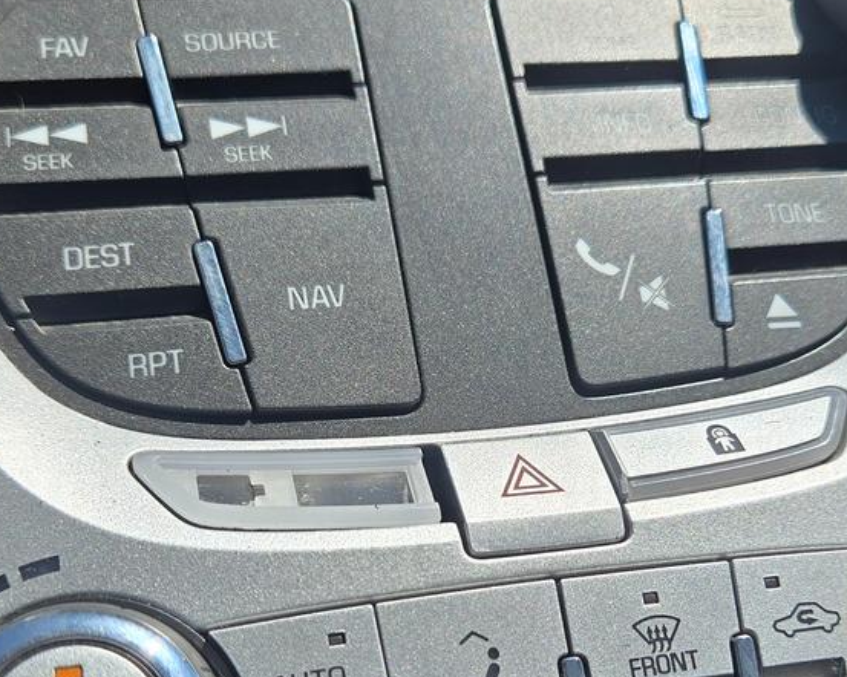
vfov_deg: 28.8
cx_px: 444
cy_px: 490
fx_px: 1303
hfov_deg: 36.0
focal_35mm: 52
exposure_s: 1/2503
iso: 25
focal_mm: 5.4
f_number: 1.8
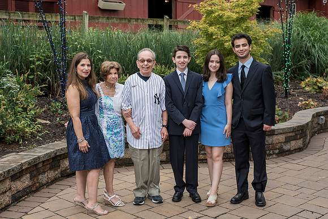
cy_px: 110
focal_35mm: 50
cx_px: 164
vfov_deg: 27.0
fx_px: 456
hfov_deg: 39.6
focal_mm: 50
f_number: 4
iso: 400
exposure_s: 1/1000
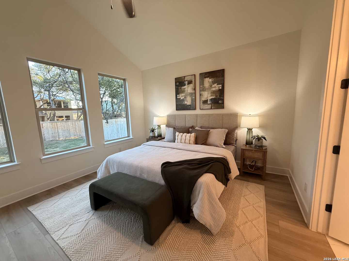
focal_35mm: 14
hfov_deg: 102.1
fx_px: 141
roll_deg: +1.6
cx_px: 174
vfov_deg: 85.7
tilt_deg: -6.8
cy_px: 130
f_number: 2.2
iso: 200
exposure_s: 1/120
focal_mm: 2.22
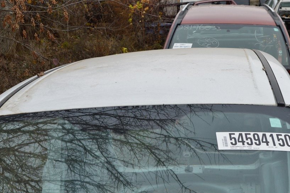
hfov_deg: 27.0
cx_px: 131
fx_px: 604
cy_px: 98
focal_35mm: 75
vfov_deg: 18.2
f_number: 10
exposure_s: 1/160
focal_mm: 40
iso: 400
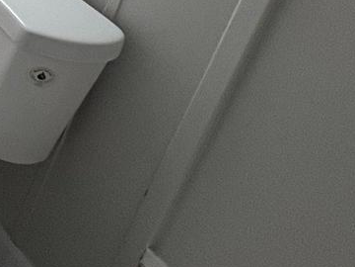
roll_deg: -6.0
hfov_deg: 22.1
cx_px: -273
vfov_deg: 20.4
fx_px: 574
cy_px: -183
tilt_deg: -20.0
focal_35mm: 56
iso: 125
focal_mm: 2.22
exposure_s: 1/120
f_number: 2.2
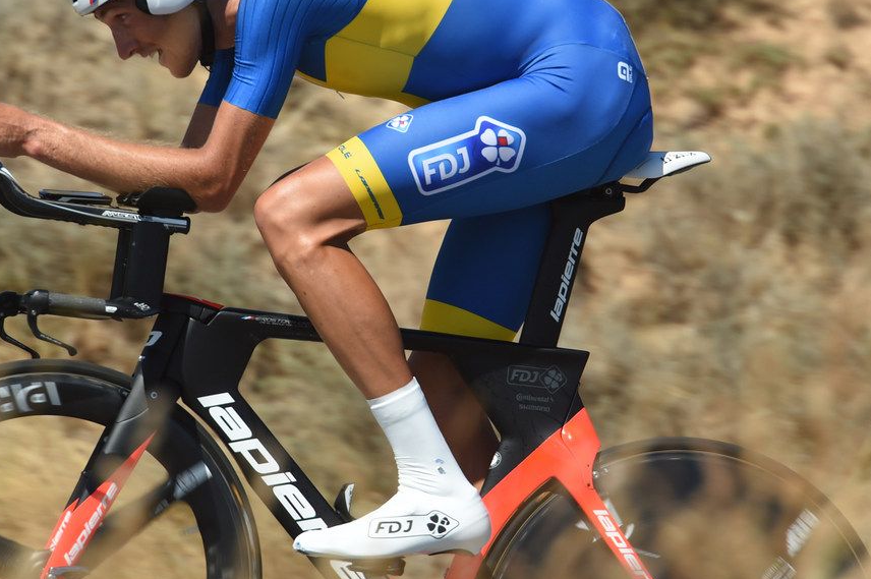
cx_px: 406
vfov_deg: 2.4
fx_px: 13560
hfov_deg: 3.7
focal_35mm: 561
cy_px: 224
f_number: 7.1
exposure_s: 1/1000
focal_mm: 400
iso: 400
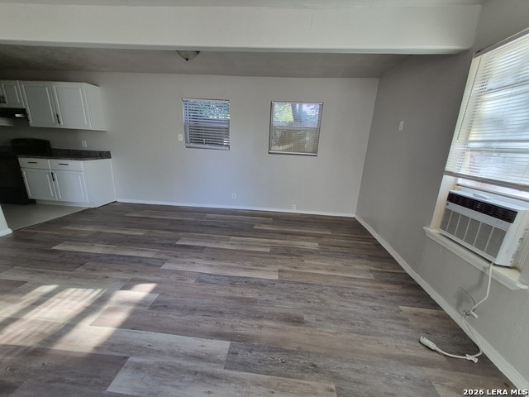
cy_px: 198
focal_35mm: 13
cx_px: 264
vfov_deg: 89.9
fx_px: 199
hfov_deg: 106.2
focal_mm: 1.74
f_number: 2.2
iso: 64
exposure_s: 1/60
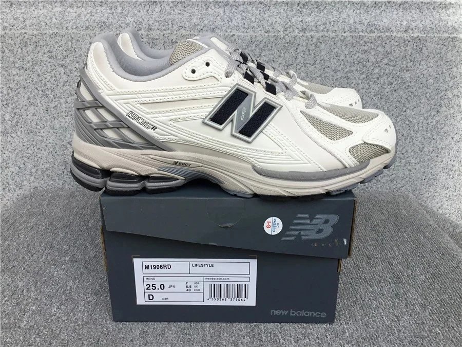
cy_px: 174
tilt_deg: -19.9
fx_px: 414
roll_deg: +0.3
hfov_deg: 58.4
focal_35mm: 31
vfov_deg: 45.4
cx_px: 231
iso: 25
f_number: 2.4
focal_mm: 3.3
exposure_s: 1/1058
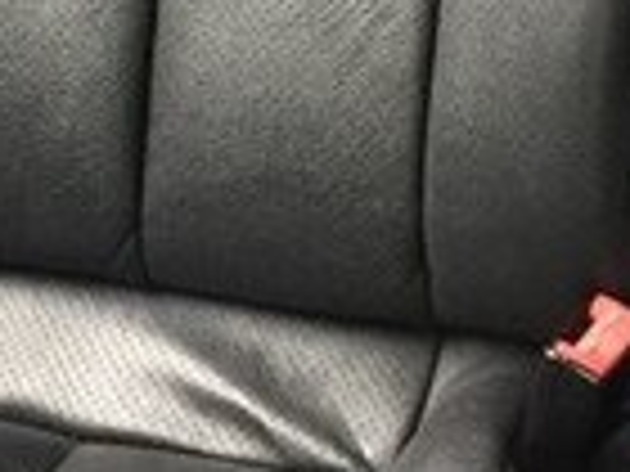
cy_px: -299
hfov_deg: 14.3
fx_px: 2493
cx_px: 522
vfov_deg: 10.4
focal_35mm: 137
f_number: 2.2
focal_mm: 4.15
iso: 100
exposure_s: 1/30
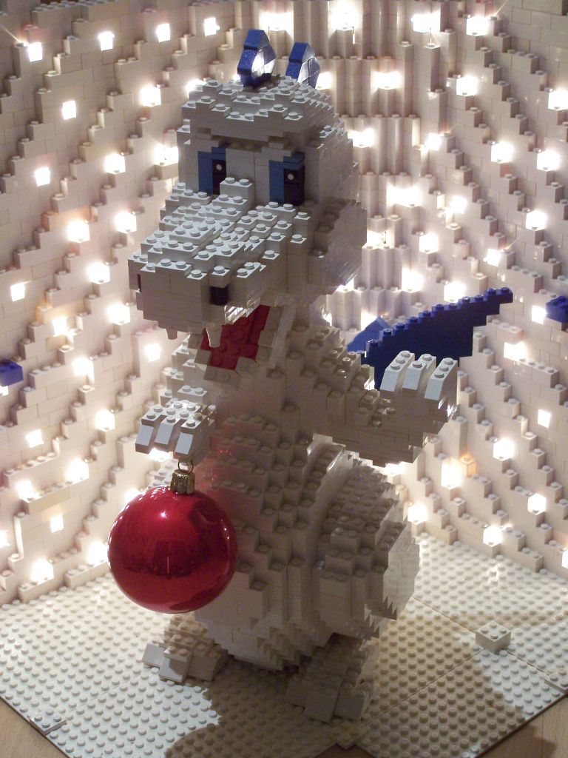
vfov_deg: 29.0
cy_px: 379
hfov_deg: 21.9
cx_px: 284
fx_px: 1466
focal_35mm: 67
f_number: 3.2
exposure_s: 1/8
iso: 140
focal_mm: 11.1
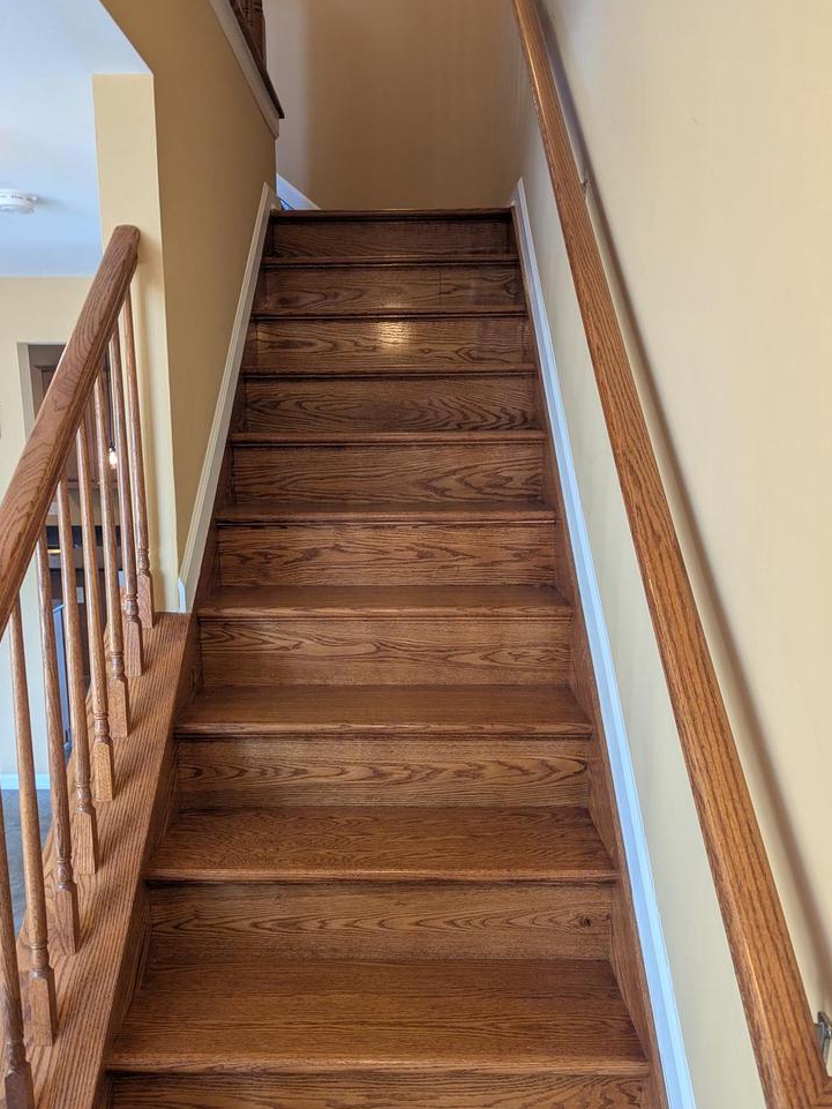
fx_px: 865
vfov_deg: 65.2
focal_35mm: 27
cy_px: 600
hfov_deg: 51.3
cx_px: 379
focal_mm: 6.81
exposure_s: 1/120
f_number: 1.85
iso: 222
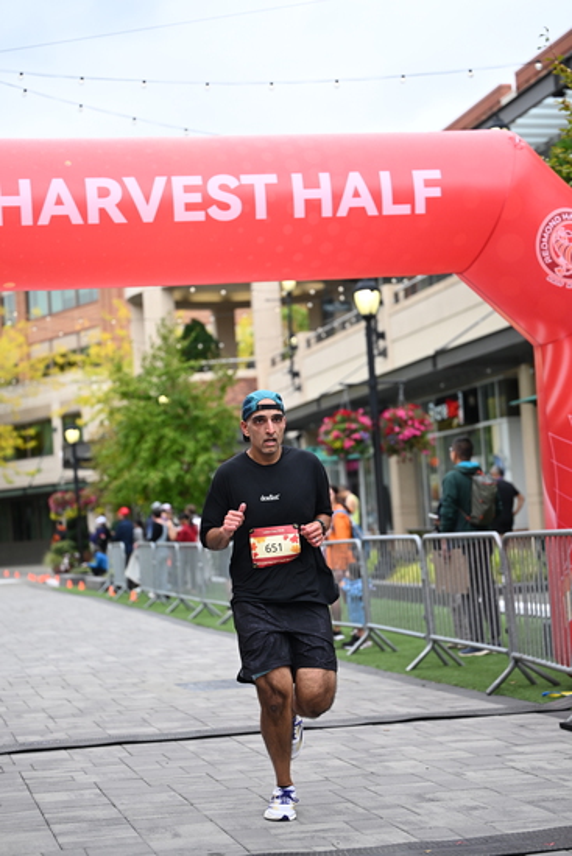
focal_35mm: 71
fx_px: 1691
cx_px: 286
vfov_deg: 28.4
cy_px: 428
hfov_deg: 19.2
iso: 640
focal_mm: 71
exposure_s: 1/2000
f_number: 2.8
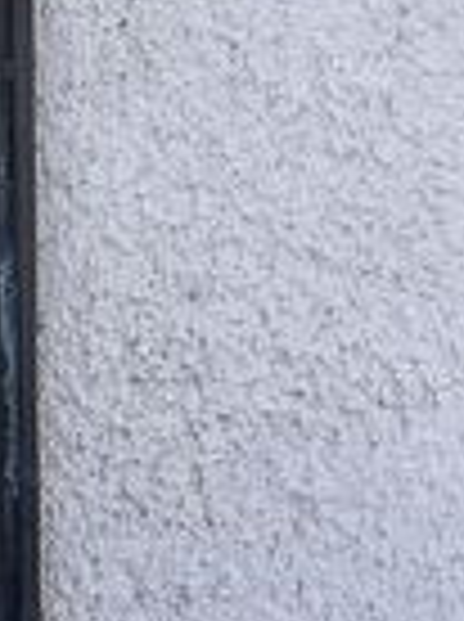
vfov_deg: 12.1
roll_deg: +0.0
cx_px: -563
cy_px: -495
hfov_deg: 9.0
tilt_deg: +2.0
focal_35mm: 151
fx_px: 2707
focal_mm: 5.1
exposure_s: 1/399
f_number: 1.6
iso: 50
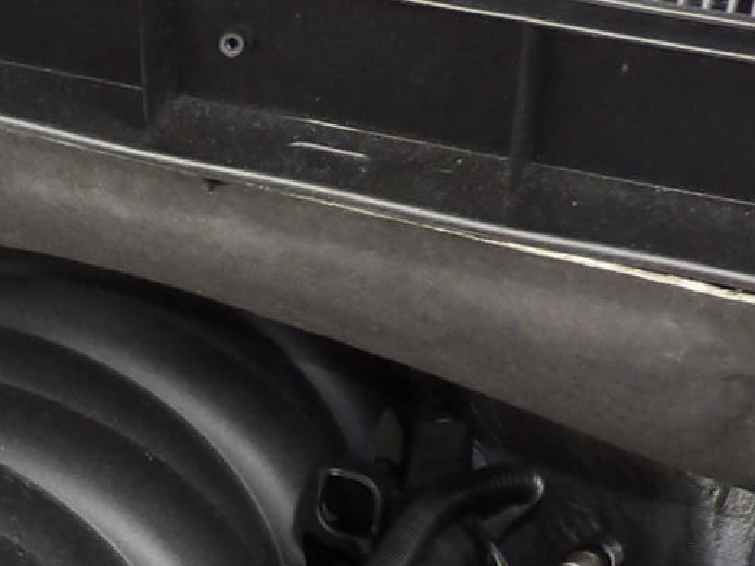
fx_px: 2595
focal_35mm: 119
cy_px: 720
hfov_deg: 15.5
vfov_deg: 12.1
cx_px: -319
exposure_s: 1/33
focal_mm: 4.3
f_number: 3.2
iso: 200
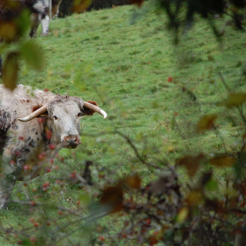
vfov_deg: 4.6
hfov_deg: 4.6
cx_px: 71
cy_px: 123
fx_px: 3087
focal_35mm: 384
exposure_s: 1/400
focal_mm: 200
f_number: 6.3
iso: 800
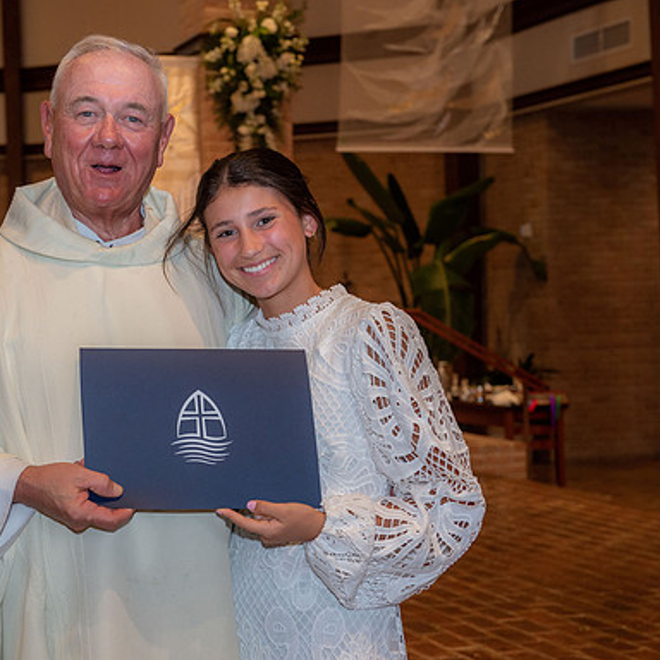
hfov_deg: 22.4
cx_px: 211
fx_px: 1661
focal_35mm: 77
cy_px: 330
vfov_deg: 22.5
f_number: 5.6
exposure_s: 1/125
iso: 1600
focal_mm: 60
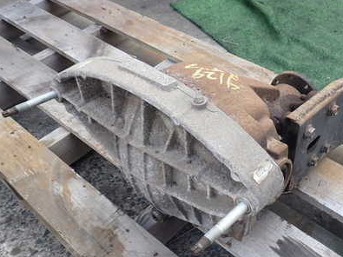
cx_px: 229
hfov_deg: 48.2
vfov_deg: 37.6
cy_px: 148
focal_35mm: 38
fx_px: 376
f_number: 2.8
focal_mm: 4.5
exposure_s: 1/250
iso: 100
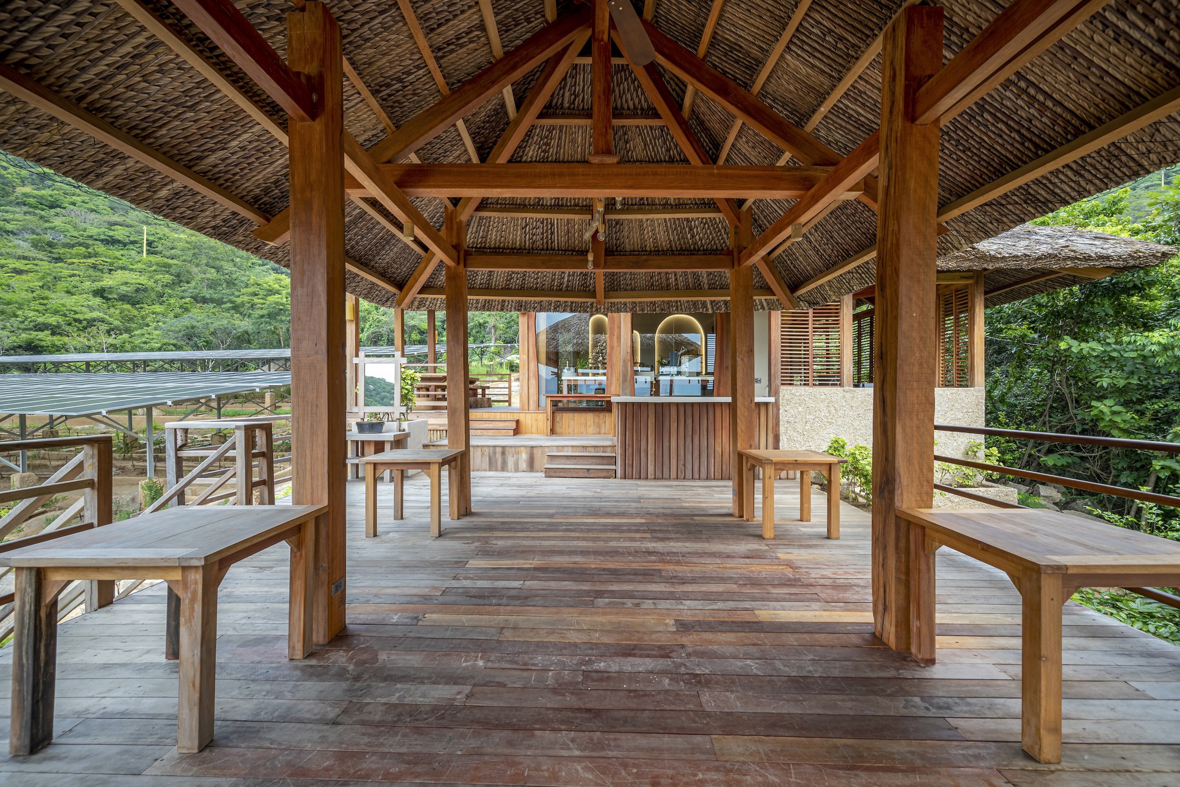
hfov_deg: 104.2
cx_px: 590
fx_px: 459
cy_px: 394
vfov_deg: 81.3
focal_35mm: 14
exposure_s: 1/6
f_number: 9
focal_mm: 14
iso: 100
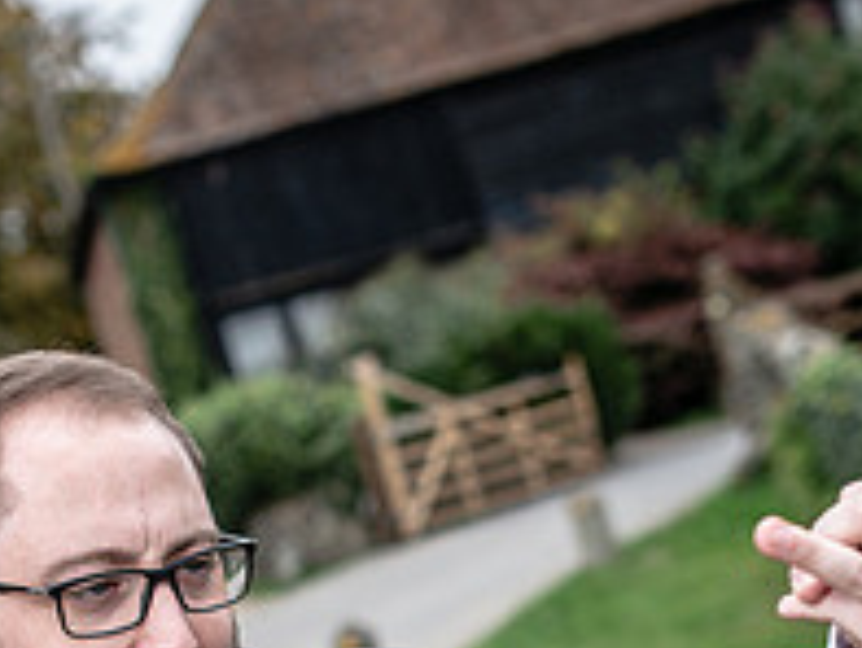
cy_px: 757
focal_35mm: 99
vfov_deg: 14.5
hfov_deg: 19.8
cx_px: 350
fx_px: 2467
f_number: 2.8
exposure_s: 1/640
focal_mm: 35
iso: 100
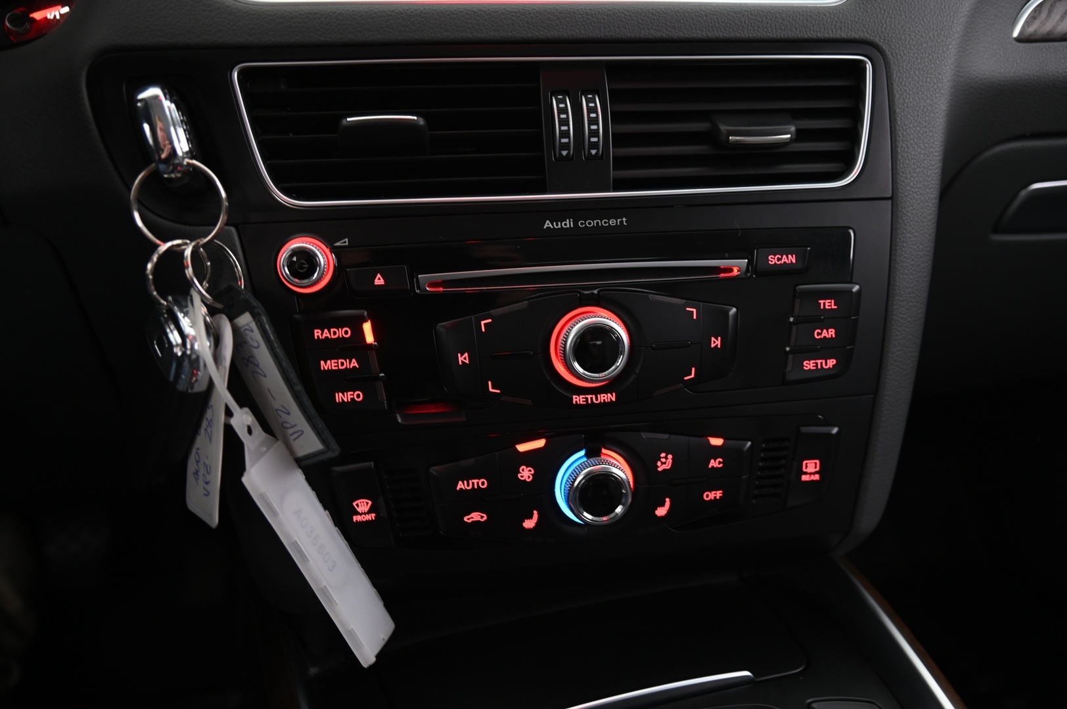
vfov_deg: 42.3
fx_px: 918
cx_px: 534
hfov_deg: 60.3
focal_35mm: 31
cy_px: 354
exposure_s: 1/6
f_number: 4
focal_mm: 31
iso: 1000
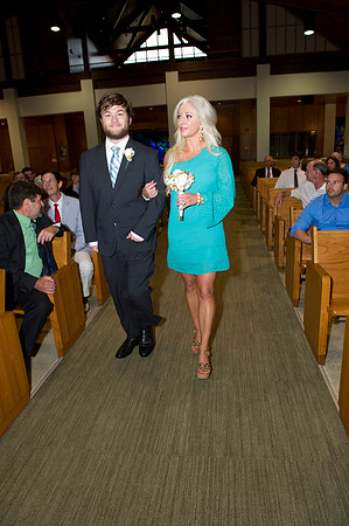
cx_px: 174
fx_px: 350
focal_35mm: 24
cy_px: 263
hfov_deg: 53.0
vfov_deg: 73.8
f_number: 5.6
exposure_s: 1/100
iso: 1600
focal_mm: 24
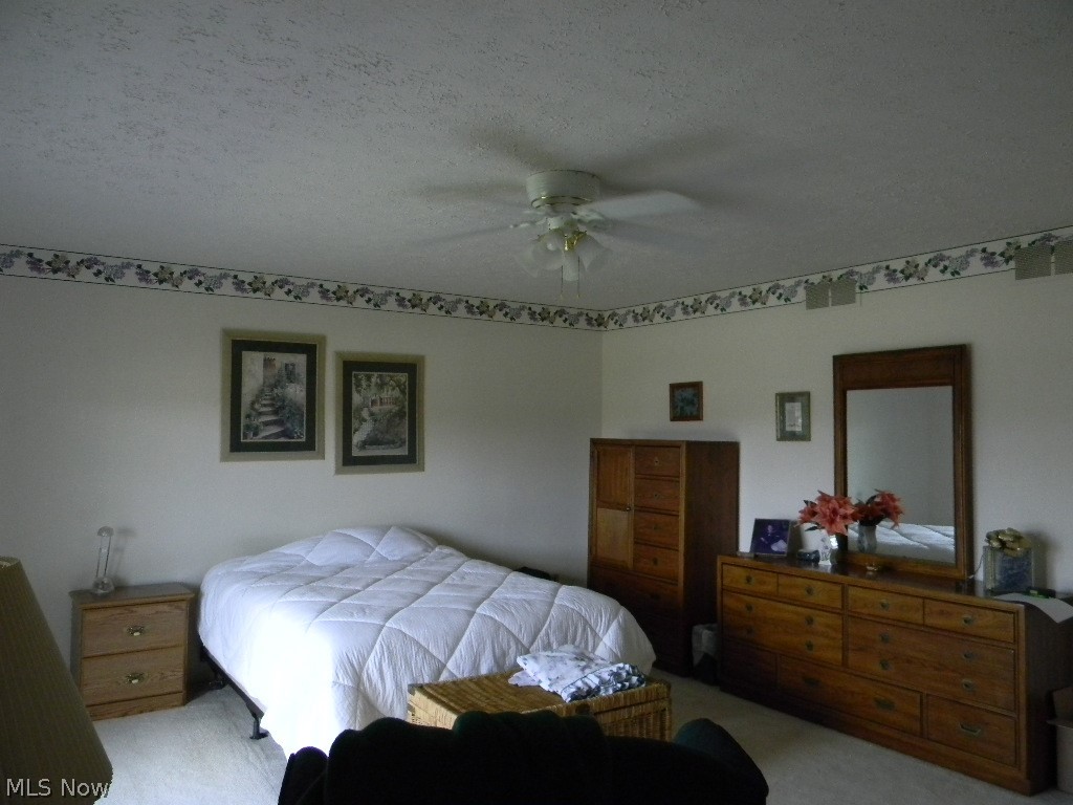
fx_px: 868
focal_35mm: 28
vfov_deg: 49.7
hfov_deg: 63.4
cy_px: 402
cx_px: 536
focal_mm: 5
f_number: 3.5
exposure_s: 1/81.1
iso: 400
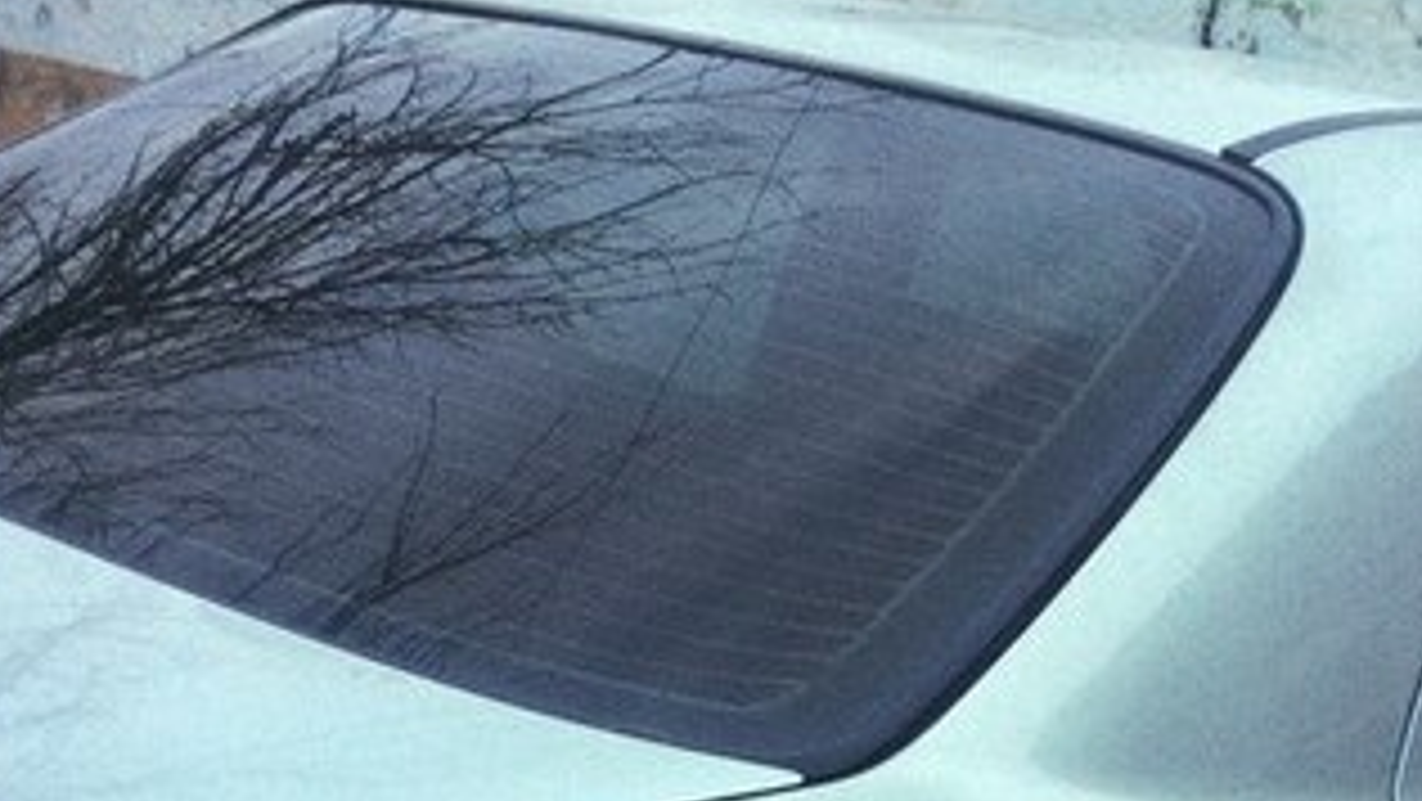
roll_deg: -11.6
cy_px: 1055
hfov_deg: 31.5
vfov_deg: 17.1
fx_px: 2489
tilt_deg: -19.7
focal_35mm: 66
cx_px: 990
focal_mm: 4.15
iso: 32
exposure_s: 1/672
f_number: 2.2
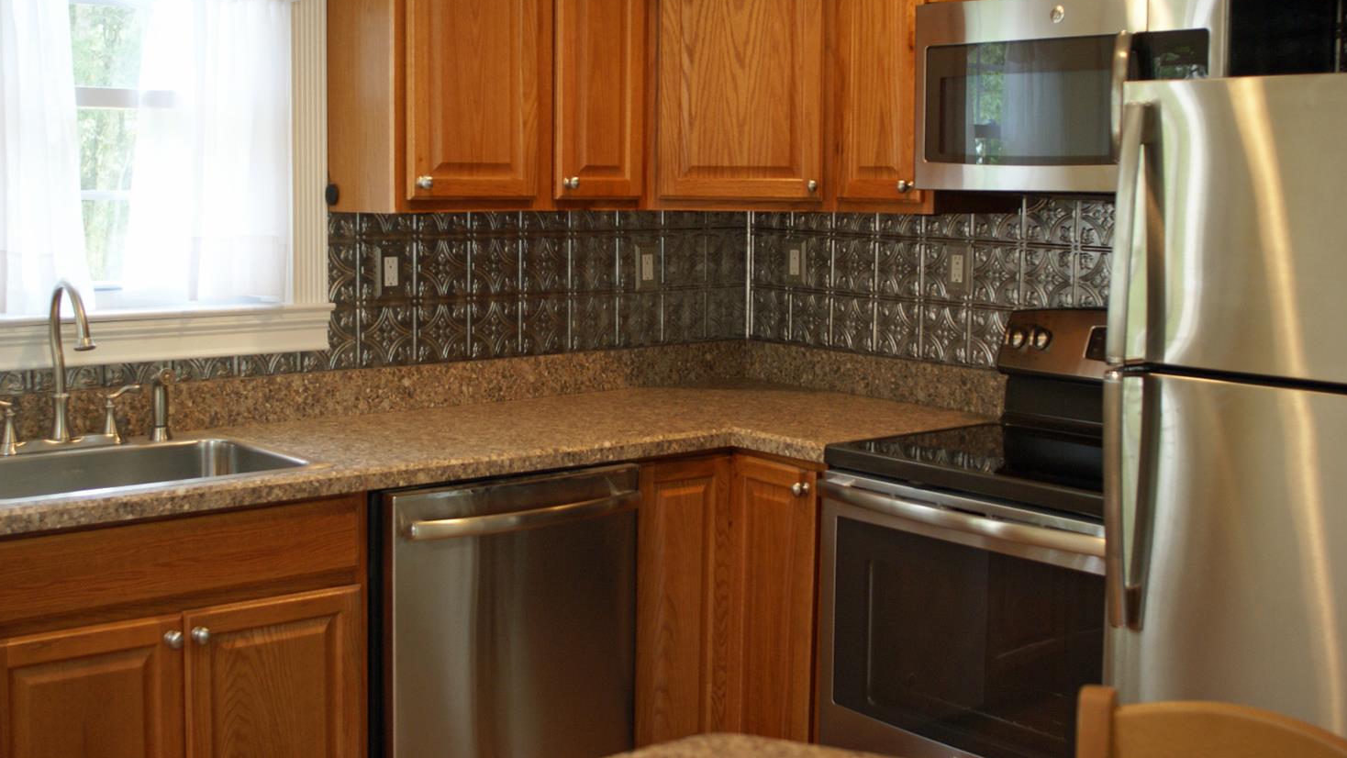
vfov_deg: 26.5
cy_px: 301
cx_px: 666
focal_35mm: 45
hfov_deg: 45.5
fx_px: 1607
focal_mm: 28
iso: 250
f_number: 2.8
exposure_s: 1/50
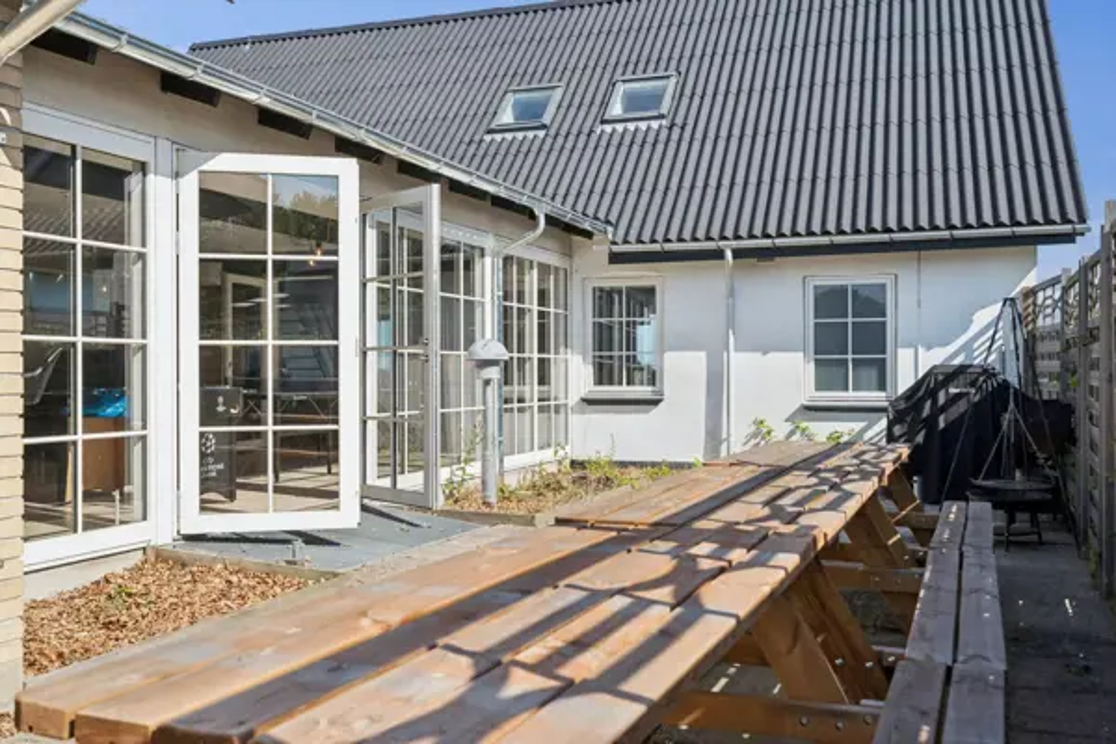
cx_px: 558
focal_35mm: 35
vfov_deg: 37.9
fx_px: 1085
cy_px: 372
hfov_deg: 54.4
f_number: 8
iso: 800
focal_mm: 35
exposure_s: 1/2000
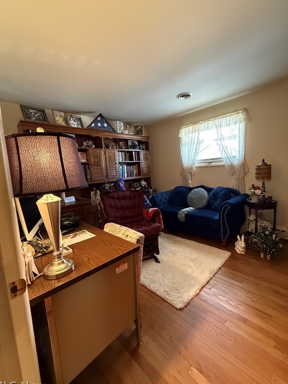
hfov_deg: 81.7
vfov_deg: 98.2
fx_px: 166
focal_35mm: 15
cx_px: 145
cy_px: 190
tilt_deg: -5.6
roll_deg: +2.6
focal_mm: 2.22
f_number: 2.2
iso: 1000
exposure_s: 1/60
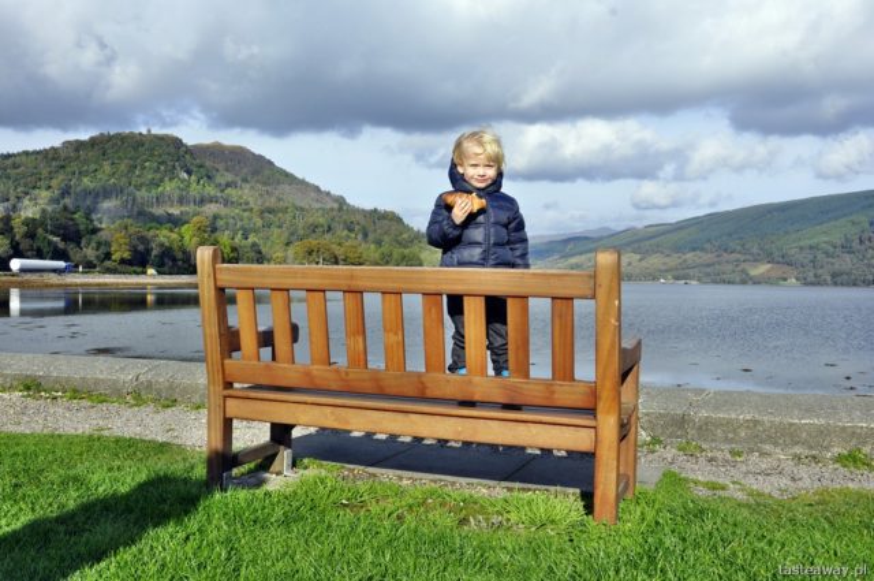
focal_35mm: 36
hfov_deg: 53.2
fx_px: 873
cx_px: 437
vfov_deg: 36.8
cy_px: 290
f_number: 13
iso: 200
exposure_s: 1/160
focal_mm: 24
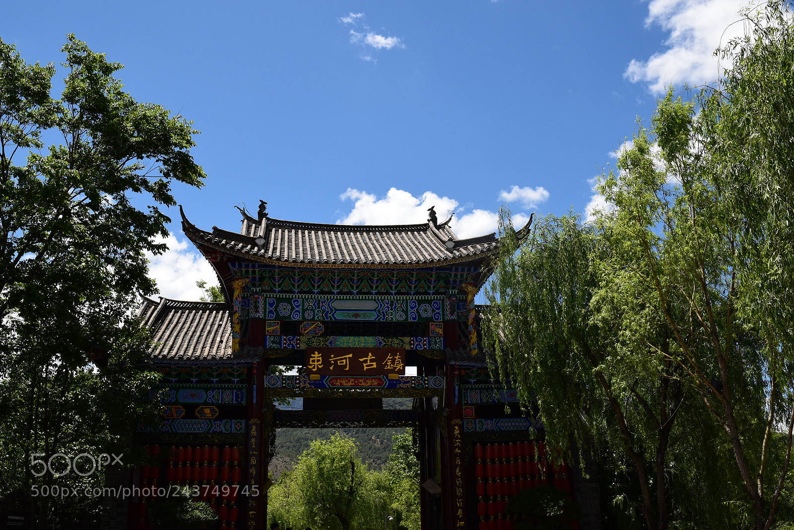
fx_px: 827
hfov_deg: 51.3
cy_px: 265
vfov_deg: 35.5
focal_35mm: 38
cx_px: 397
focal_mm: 25
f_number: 11
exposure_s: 1/400
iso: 250
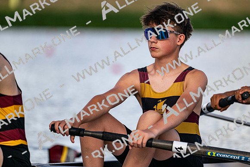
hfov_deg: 5.2
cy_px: 84
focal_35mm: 400
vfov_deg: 3.4
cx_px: 125
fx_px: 2778
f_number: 4.5
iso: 450
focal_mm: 400
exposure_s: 1/2500
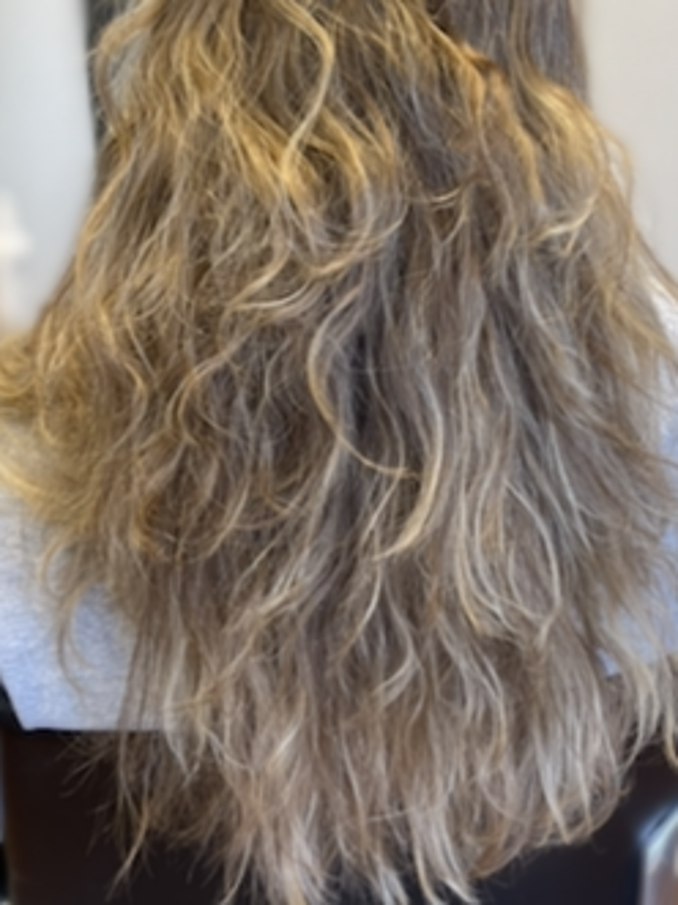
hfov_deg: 34.3
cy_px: 347
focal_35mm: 42
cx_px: 358
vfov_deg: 44.5
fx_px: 1098
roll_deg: +2.5
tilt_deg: -14.7
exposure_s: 1/61
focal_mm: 5.1
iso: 125
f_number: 1.6
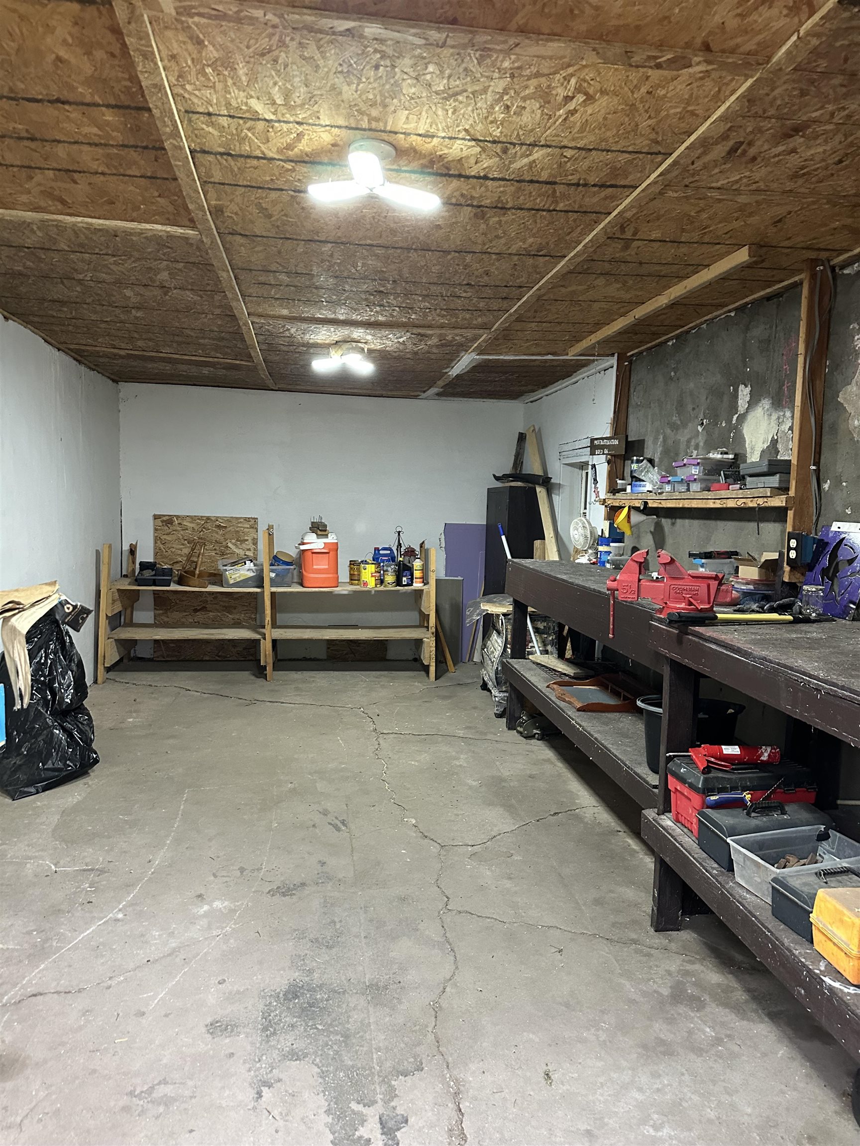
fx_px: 795
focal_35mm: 24
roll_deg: -3.5
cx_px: 430
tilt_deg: -3.7
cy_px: 573
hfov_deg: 56.8
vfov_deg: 71.6
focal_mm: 6.86
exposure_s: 1/60
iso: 500
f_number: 1.78
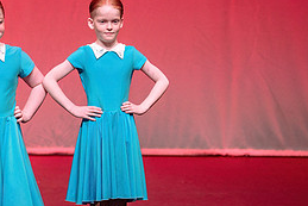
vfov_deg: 3.6
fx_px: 3313
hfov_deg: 5.3
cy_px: 84
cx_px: -53
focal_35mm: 387
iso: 1250
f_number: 2.8
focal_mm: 140
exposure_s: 1/500
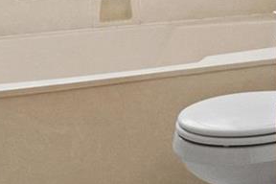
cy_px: -108
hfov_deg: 20.6
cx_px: 371
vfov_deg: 14.2
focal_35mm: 89
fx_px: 682
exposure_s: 1/200
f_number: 8
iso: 400
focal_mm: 8
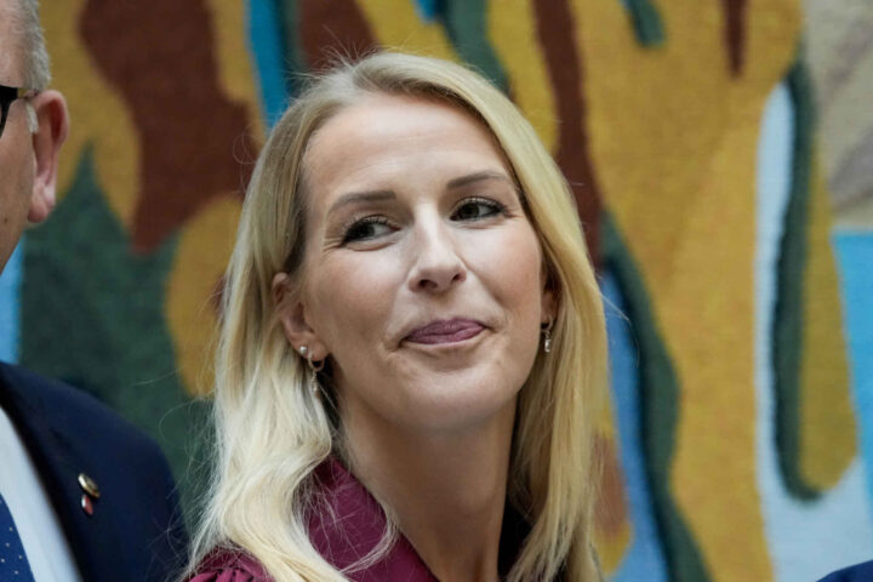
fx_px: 3977
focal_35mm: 164
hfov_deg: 12.5
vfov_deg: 8.4
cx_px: 436
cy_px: 291
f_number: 8
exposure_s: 1/125
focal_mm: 164
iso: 5000
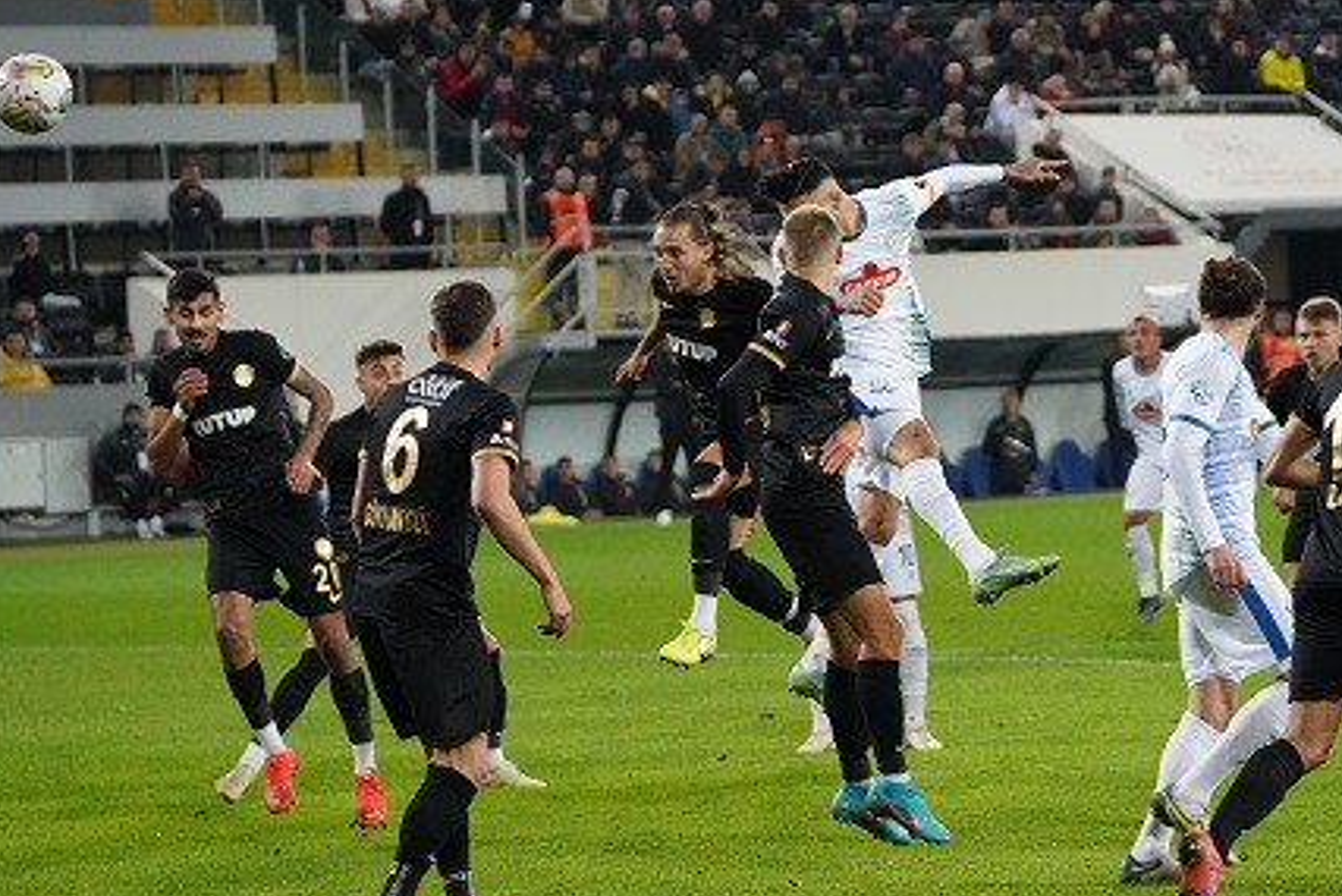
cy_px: 450
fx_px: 7495
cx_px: 808
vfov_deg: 6.8
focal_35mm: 201
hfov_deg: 10.2
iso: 8000
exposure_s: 1/2000
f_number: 5
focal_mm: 143
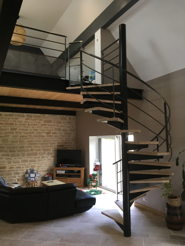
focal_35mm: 29
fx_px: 207
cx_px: 92
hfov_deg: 48.2
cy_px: 123
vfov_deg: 61.7
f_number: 2.2
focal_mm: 4.15
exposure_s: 1/33
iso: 100
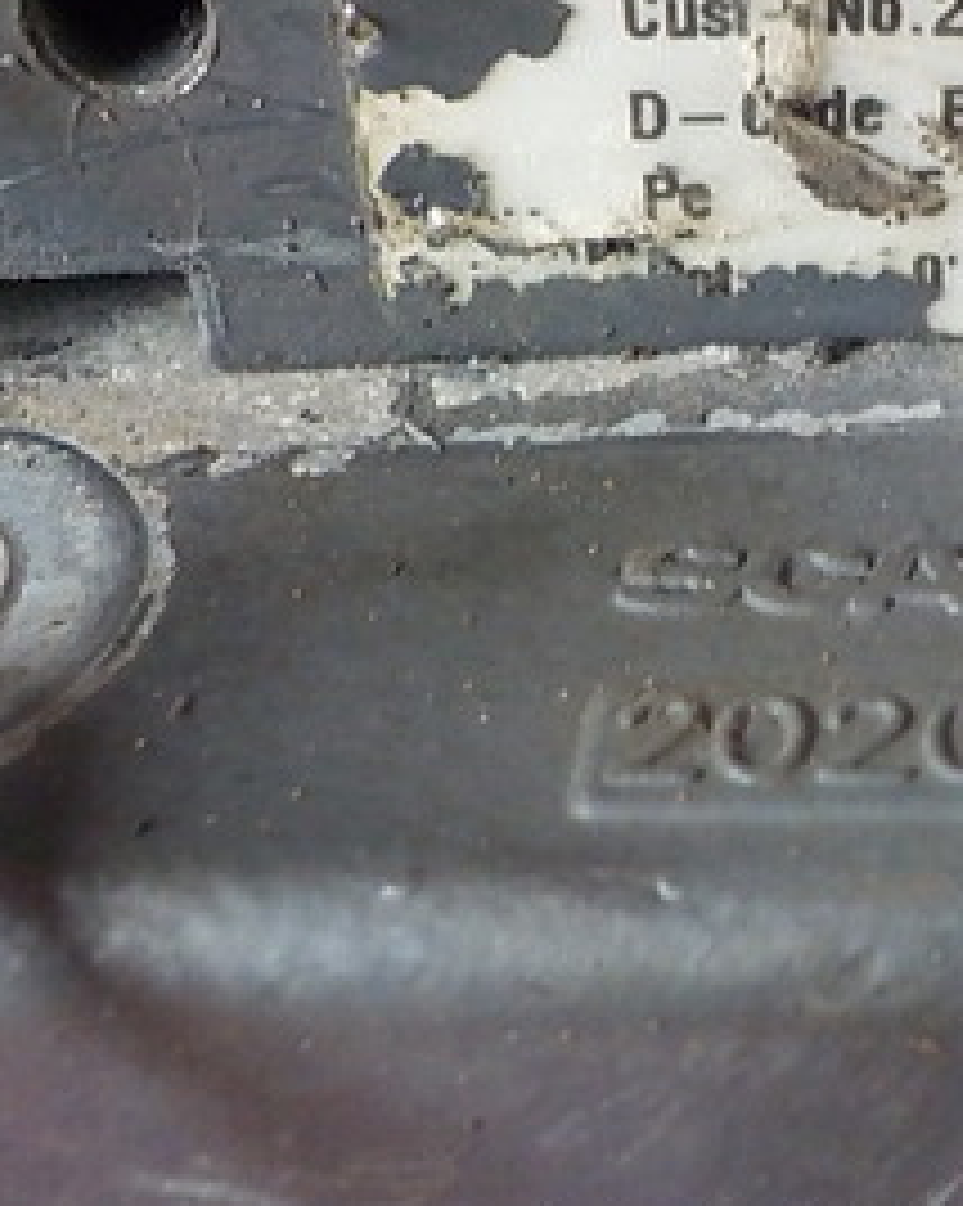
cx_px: 963
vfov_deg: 26.9
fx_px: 2497
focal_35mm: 70
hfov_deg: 21.1
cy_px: 333
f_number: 3.3
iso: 280
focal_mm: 4.1
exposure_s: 1/30
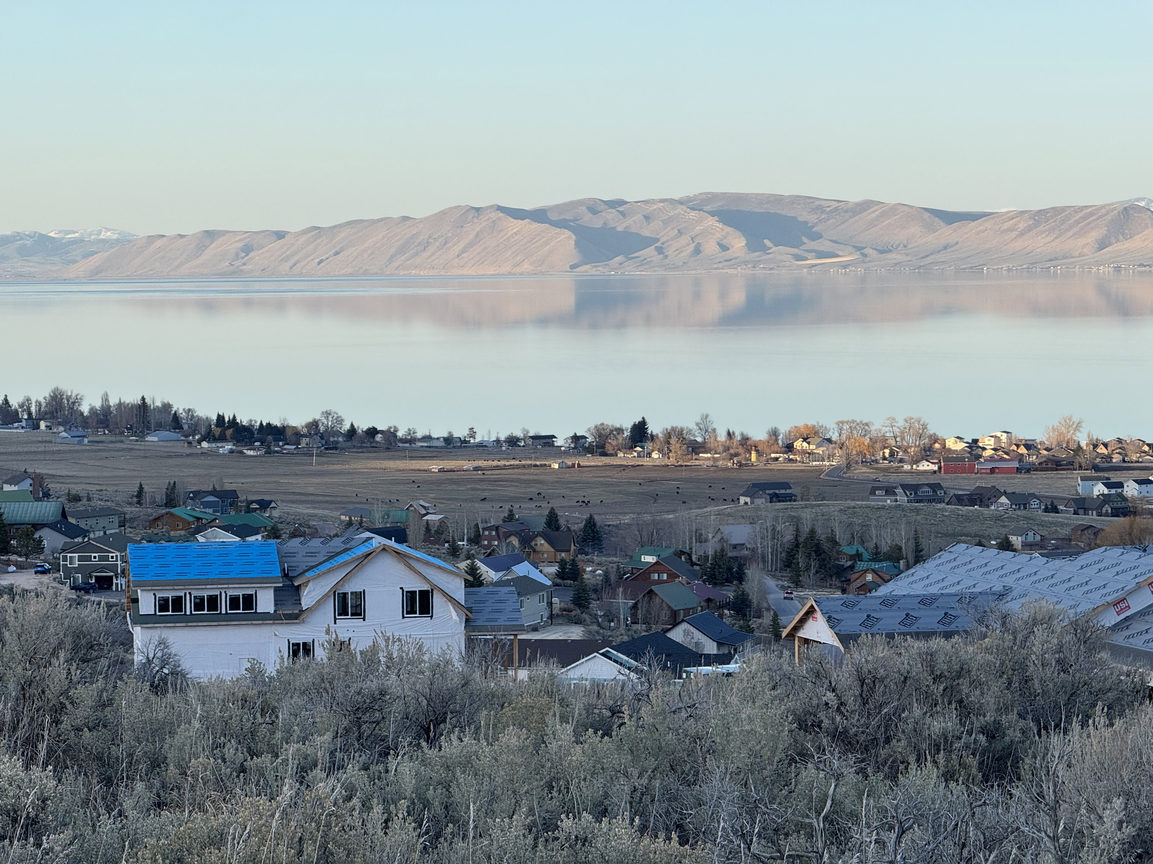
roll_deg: +1.0
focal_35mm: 120
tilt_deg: -3.8
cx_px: 576
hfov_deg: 16.4
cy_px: 432
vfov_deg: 12.3
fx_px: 3997
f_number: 2.8
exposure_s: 1/470
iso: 50
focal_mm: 15.66
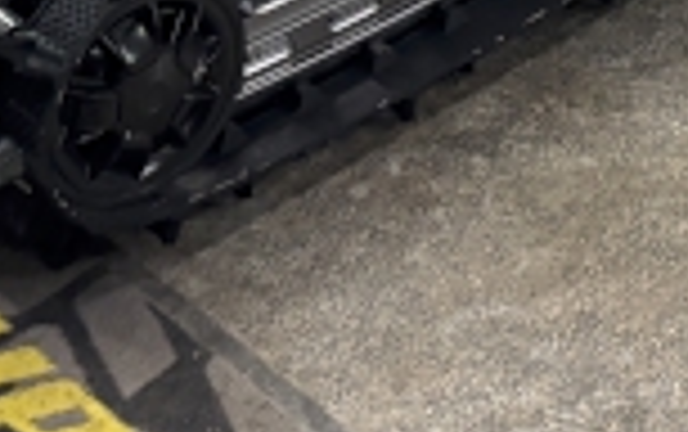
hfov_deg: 13.8
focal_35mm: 144
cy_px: -621
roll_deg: -1.2
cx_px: 985
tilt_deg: -19.7
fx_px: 2703
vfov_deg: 8.3
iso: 400
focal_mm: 5.96
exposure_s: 1/60
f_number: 1.6
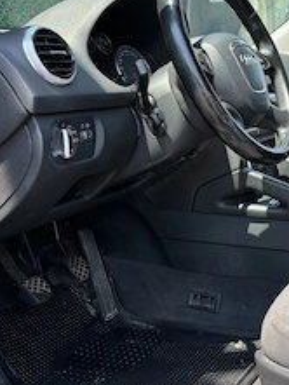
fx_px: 523
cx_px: 247
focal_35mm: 47
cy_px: 188
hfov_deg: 29.9
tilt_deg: -11.7
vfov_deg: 40.4
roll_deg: +0.3
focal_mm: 5.96
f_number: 1.6
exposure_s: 1/419
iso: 50
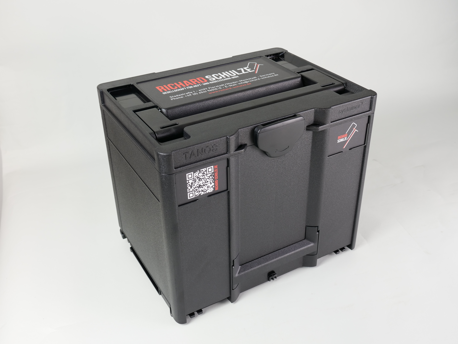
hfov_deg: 49.0
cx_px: 229
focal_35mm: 38
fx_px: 503
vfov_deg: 37.7
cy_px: 172
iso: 160
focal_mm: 19
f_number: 4
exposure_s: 1/13
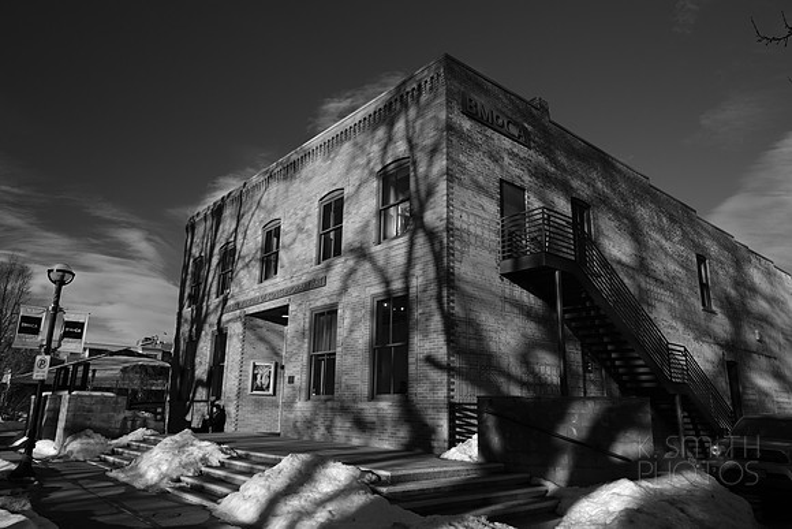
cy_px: 264
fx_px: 528
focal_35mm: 24
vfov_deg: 53.2
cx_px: 396
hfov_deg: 73.7
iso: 200
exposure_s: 1/640
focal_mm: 16
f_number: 4.5
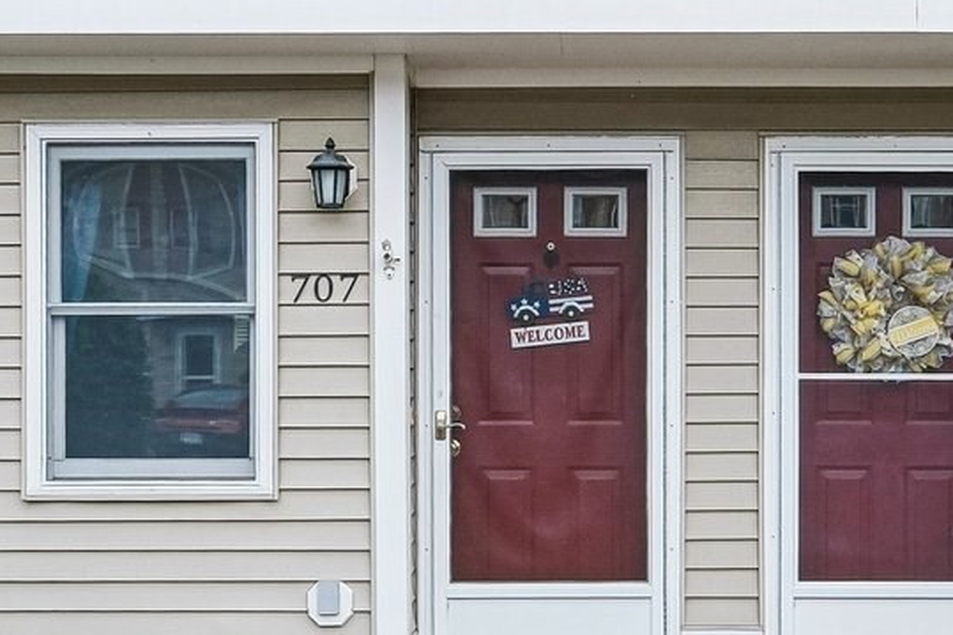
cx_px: 617
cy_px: 174
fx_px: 1508
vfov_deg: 23.6
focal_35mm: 57
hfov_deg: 34.8
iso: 200
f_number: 5.6
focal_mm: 10
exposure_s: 1/220
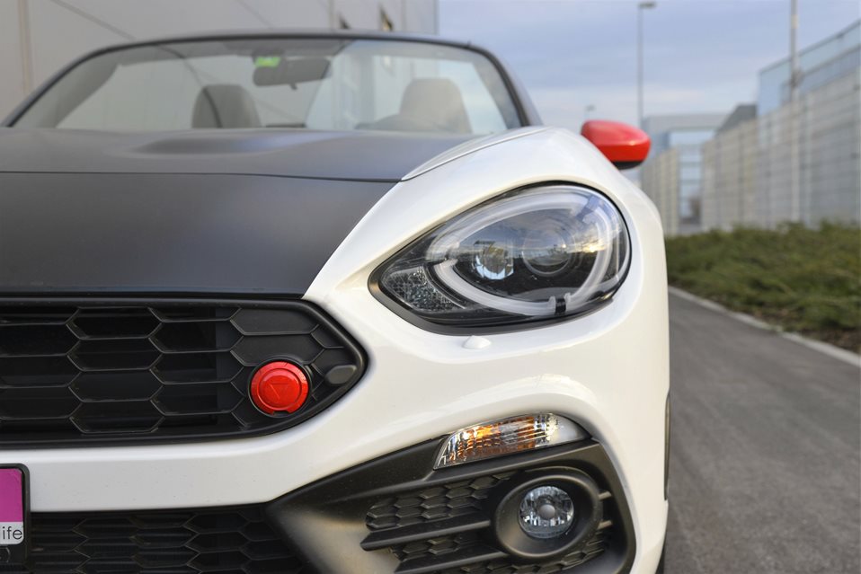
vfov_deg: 28.1
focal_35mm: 48
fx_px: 1148
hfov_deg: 41.1
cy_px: 287
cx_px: 430
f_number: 6.3
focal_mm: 48
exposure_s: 1/160
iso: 200
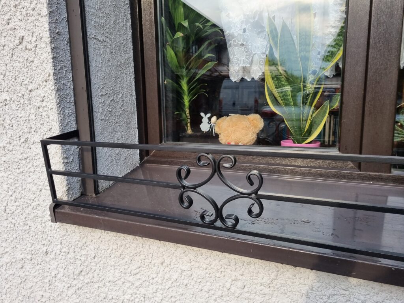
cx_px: 202
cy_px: 152
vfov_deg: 53.1
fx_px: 303
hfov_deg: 67.3
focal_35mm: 26
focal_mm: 5.4
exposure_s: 1/578
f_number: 1.8
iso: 50
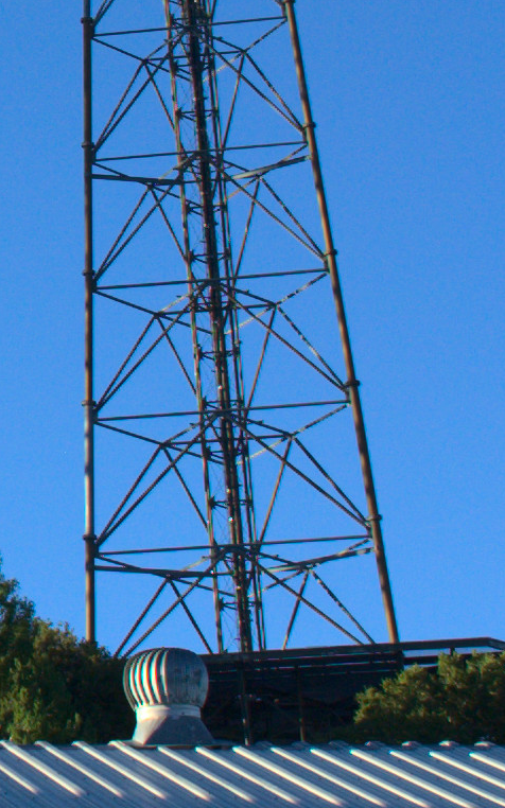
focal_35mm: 188
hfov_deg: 6.6
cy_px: 84
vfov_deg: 11.1
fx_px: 4141
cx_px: -679
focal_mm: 24
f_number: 7.1
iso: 100
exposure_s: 1/200
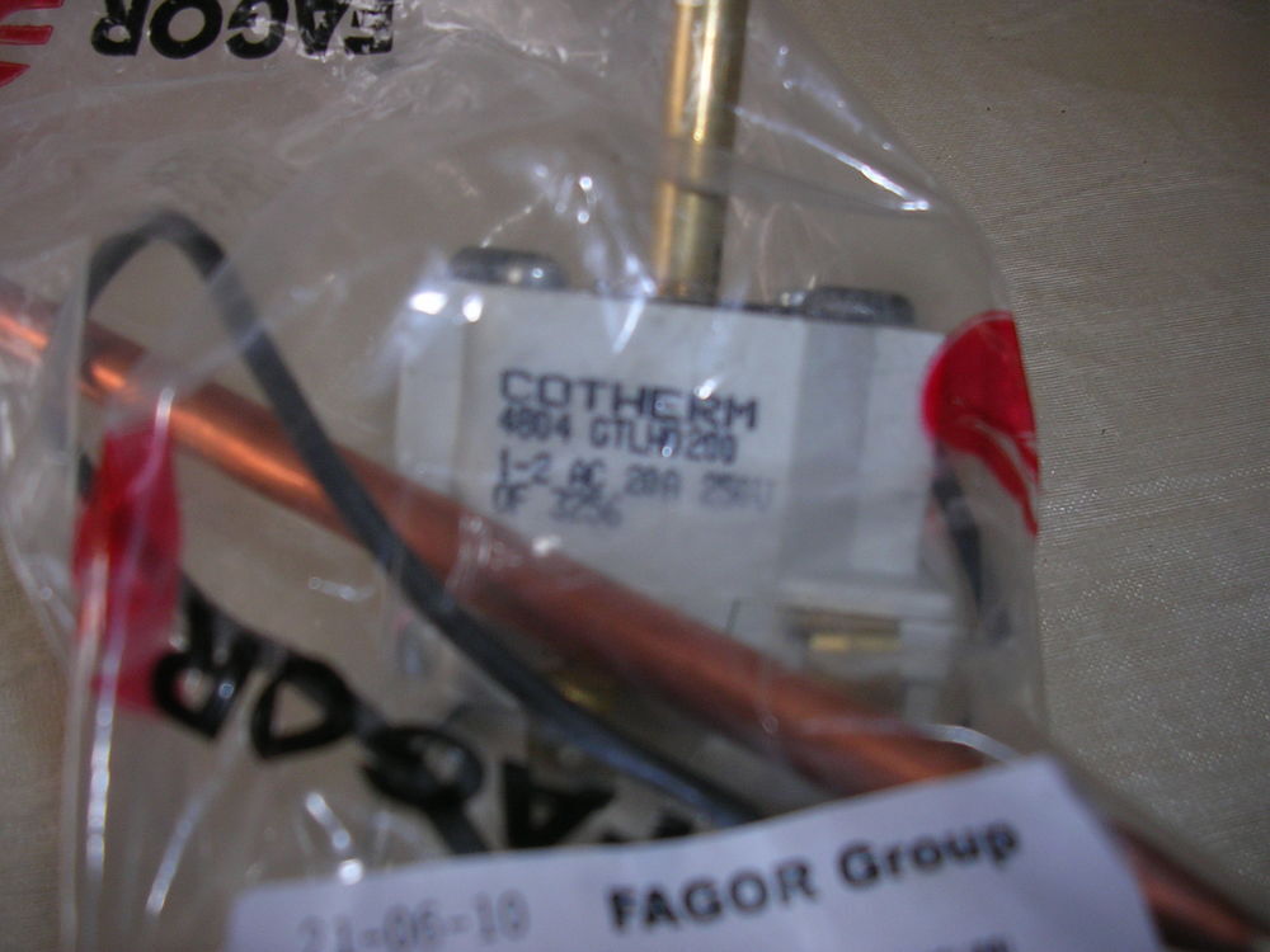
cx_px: 635
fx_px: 1394
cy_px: 476
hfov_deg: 49.0
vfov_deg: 37.7
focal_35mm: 38
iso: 50
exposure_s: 1/60.1
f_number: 2.8
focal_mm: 5.8
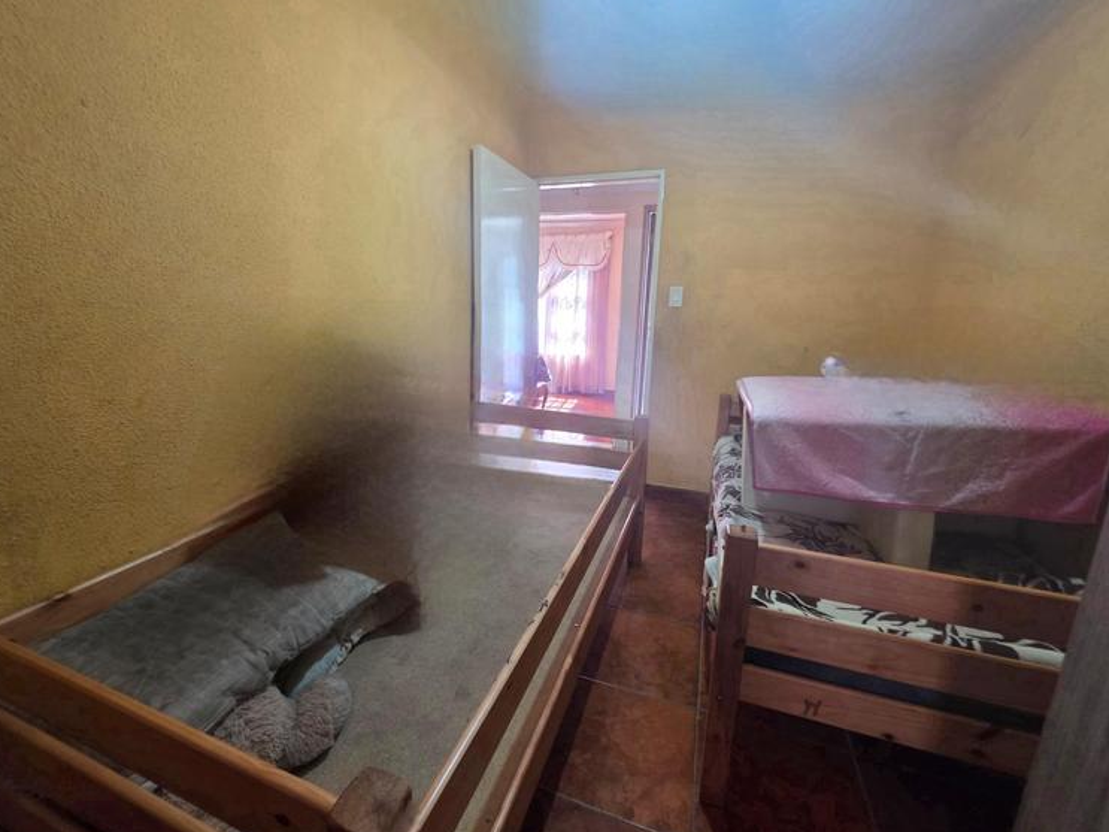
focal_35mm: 14
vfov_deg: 85.7
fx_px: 448
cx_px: 539
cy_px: 412
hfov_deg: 102.0
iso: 400
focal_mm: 2.2
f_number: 1.9
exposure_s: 1/50.3
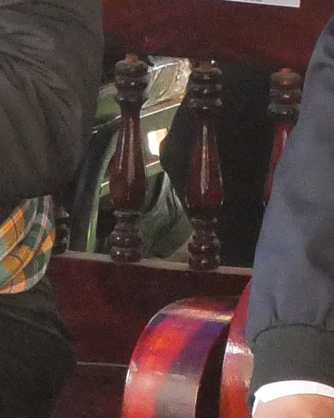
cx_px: 642
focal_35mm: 424
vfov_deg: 4.5
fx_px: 5239
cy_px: -236
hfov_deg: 3.6
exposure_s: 1/200
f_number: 7.1
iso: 3200
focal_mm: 27
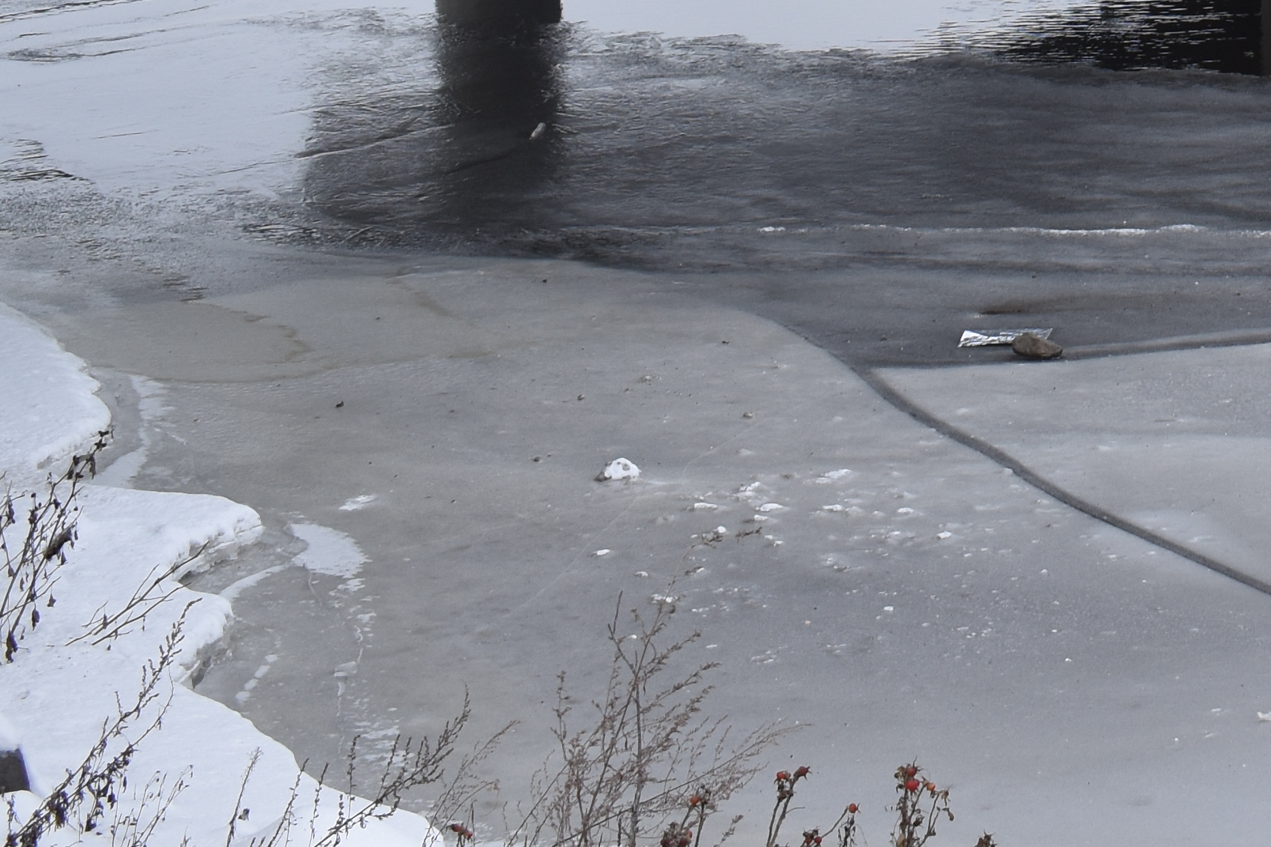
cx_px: 1680
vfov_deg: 12.2
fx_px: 3742
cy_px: -499
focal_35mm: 106
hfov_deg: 17.9
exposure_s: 1/250
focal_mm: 22
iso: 200
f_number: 8
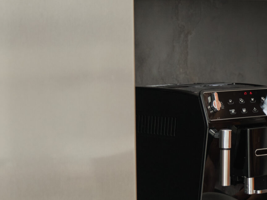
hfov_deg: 15.3
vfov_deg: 11.8
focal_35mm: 125
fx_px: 964
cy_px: 61
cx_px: 304
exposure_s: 1/125
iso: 400
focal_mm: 29.2
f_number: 2.8
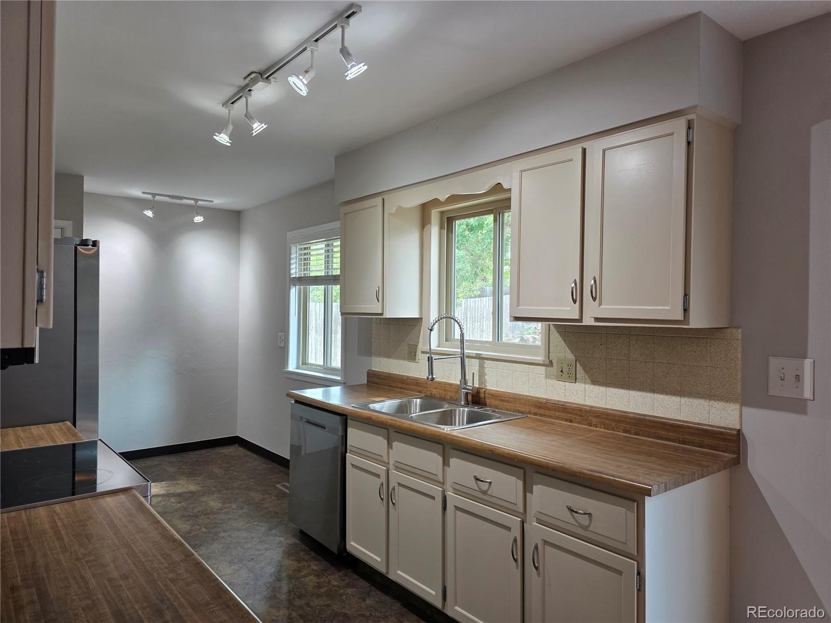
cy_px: 312
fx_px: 552
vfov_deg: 58.9
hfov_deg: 73.9
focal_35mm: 23
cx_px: 416
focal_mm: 6.3
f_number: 1.7
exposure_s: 1/120
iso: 125
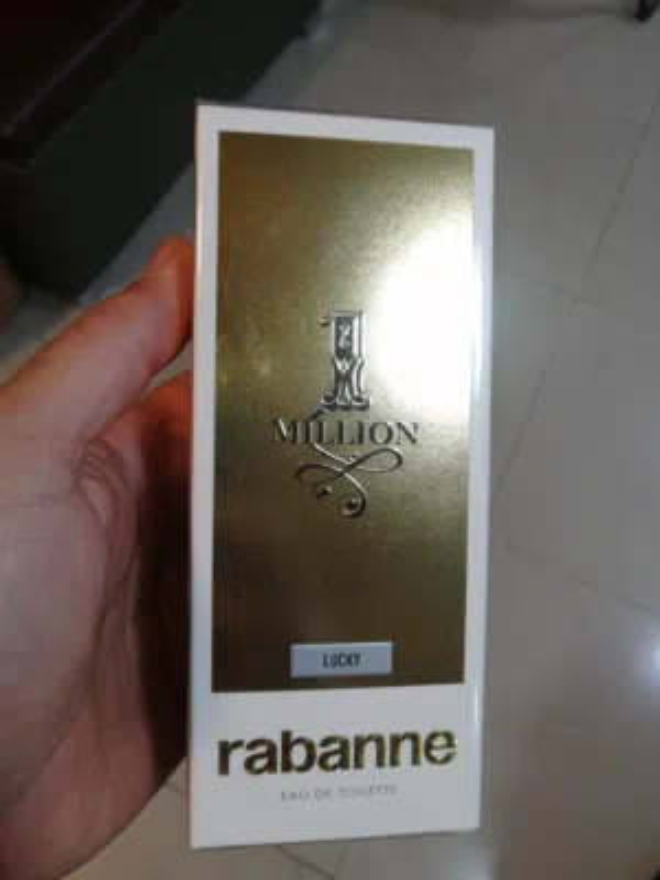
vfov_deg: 65.3
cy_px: 440
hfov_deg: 51.4
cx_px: 330
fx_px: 686
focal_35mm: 27
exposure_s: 1/50
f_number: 1.8
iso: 80
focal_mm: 3.62
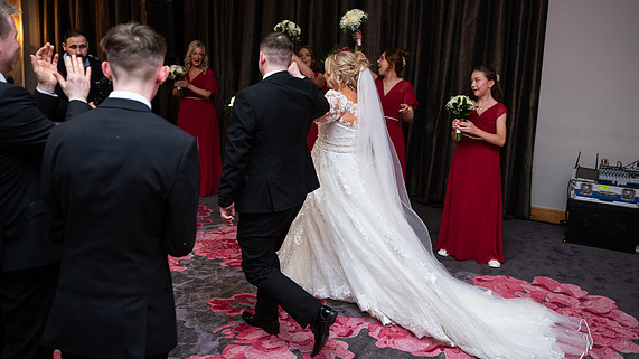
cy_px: 144
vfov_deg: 35.5
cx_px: 319
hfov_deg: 59.5
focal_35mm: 33
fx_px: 559
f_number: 3.5
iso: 800
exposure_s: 1/160
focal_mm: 31
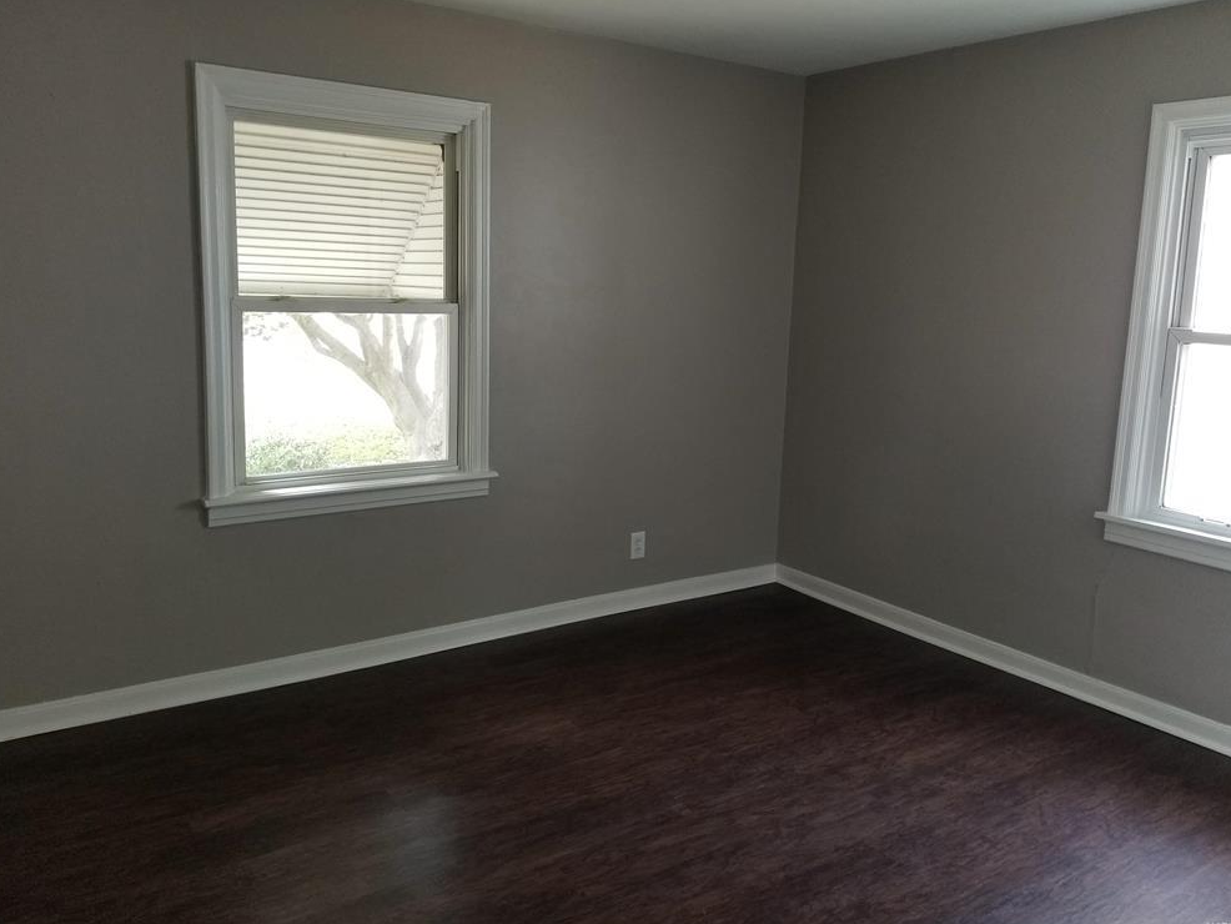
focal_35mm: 27
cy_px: 456
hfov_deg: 65.3
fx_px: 960
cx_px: 604
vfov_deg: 51.4
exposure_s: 1/60
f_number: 1.7
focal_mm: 4.25
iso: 100
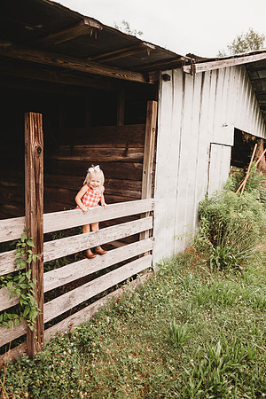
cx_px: 133
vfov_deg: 73.7
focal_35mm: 24
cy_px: 200
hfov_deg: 53.1
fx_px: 266
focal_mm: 24
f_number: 2.2
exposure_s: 1/1000
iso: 100
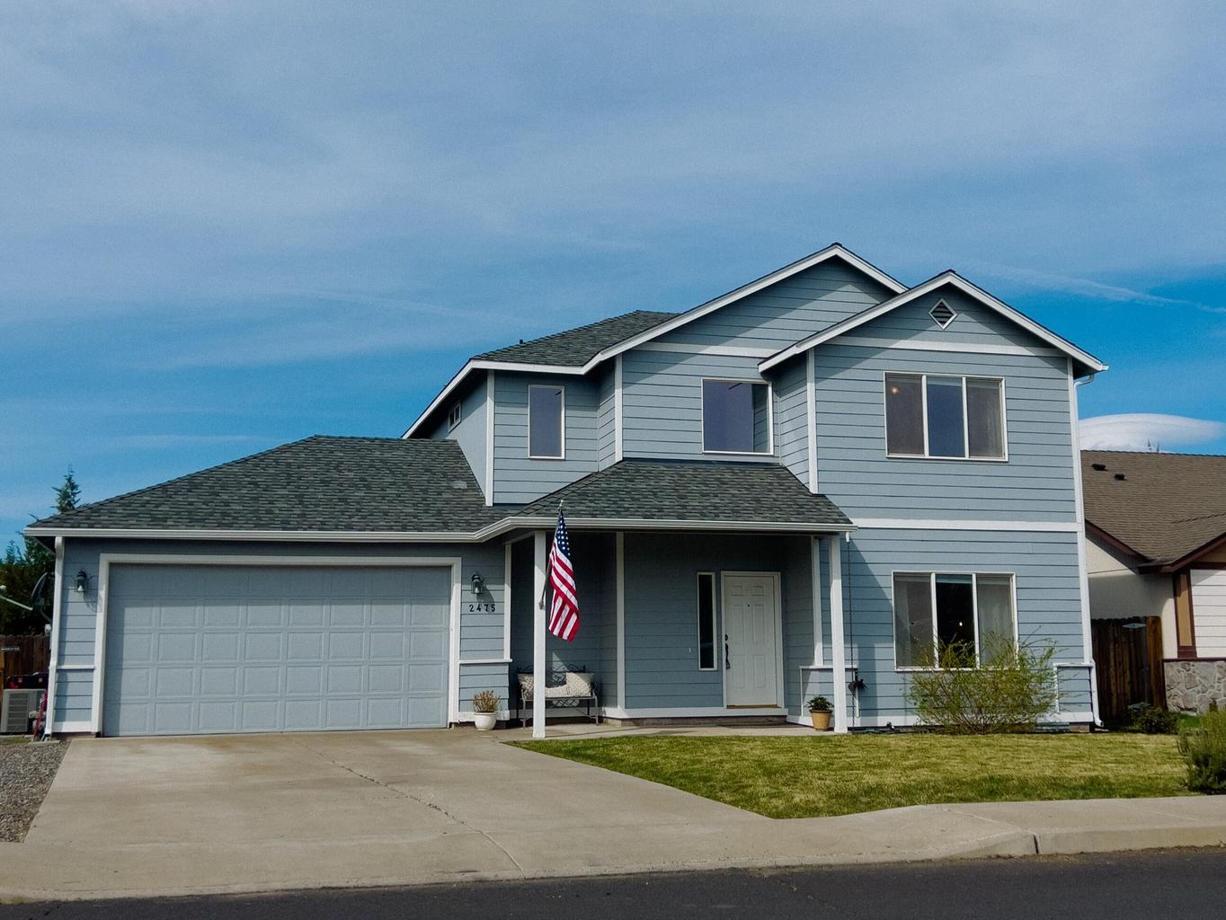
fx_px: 921
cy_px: 460
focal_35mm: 26
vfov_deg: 53.1
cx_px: 613
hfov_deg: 67.3
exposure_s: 1/6000
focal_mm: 5.7
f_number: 1.5
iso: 50
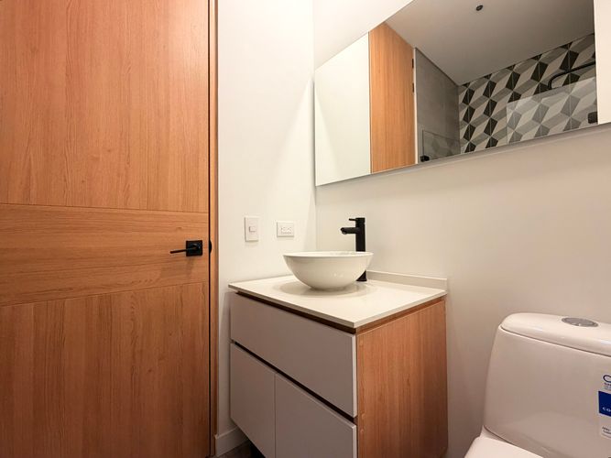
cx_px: 306
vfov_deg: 85.7
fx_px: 247
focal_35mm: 14
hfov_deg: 102.1
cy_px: 229
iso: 250
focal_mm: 2.22
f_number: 2.2
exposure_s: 1/121
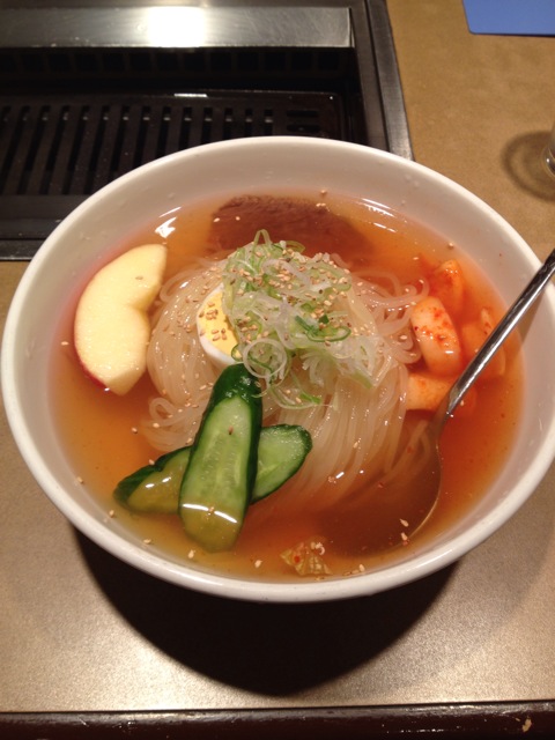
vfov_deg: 52.6
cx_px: 278
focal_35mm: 35
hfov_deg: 40.7
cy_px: 370
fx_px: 748
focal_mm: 4.28
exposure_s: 1/20
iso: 64
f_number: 2.4
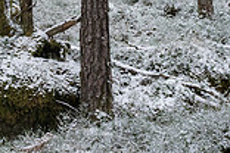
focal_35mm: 108
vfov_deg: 12.4
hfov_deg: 18.8
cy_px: -36
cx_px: 66
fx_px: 690
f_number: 5
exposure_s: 1/30
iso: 2000
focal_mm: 14
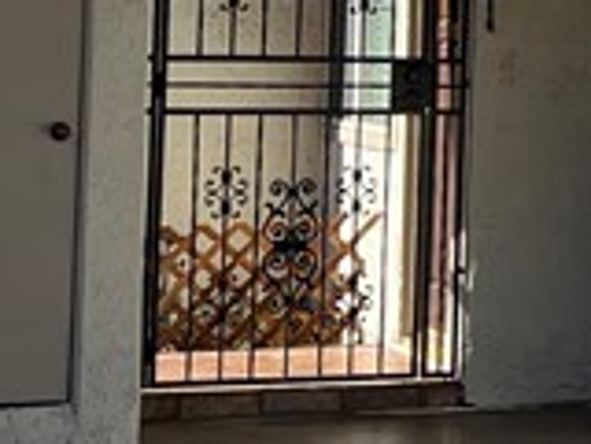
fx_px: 2834
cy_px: -148
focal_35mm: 166
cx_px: 1001
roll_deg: -0.3
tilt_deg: +2.2
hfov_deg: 11.2
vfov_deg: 8.8
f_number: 1.5
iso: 50
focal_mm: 5.7
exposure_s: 1/2915
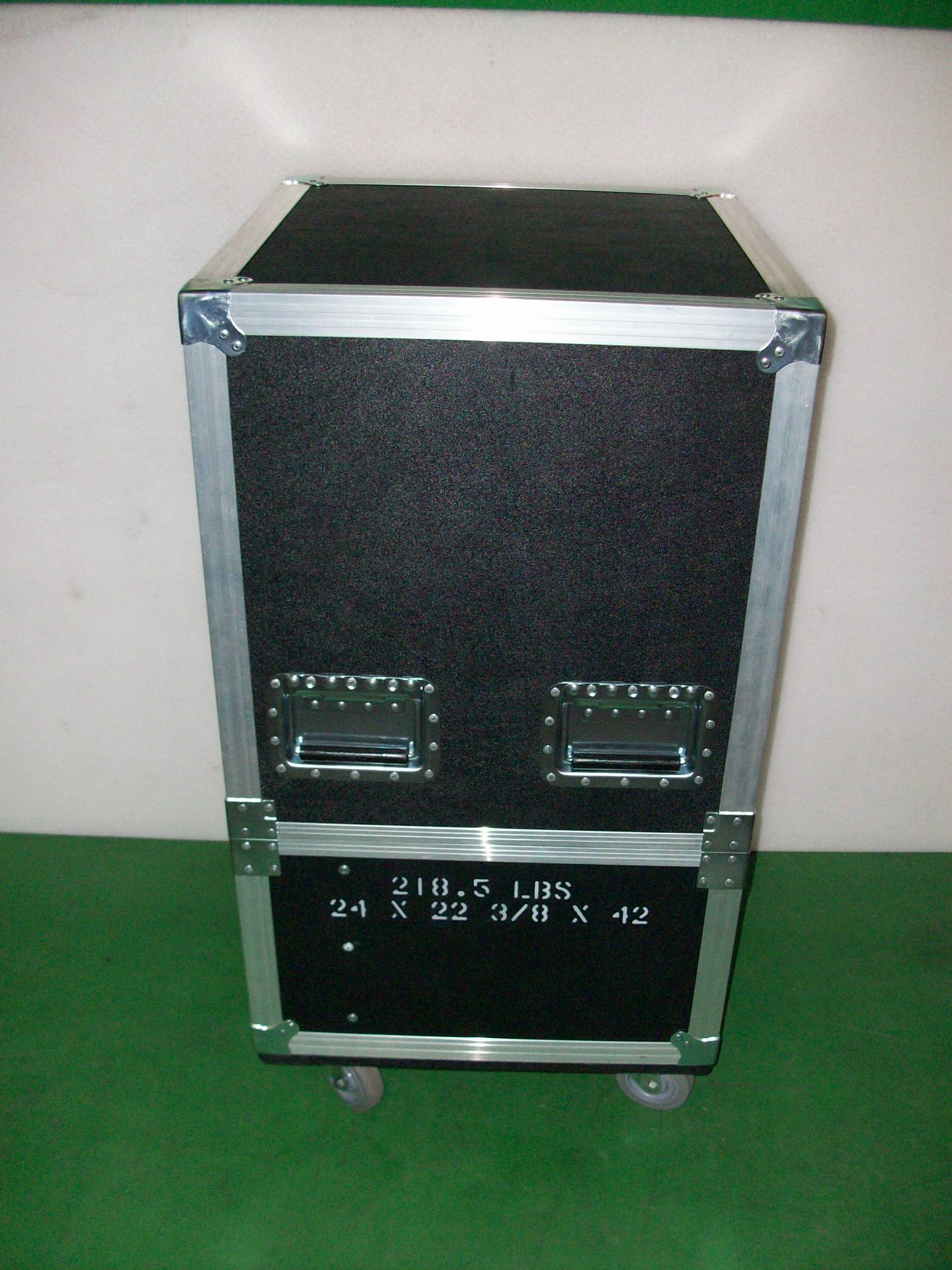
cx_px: 476
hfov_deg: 41.8
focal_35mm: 34
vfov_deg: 54.0
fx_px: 1247
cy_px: 635
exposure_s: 1/60
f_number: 2.8
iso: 160
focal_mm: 5.7
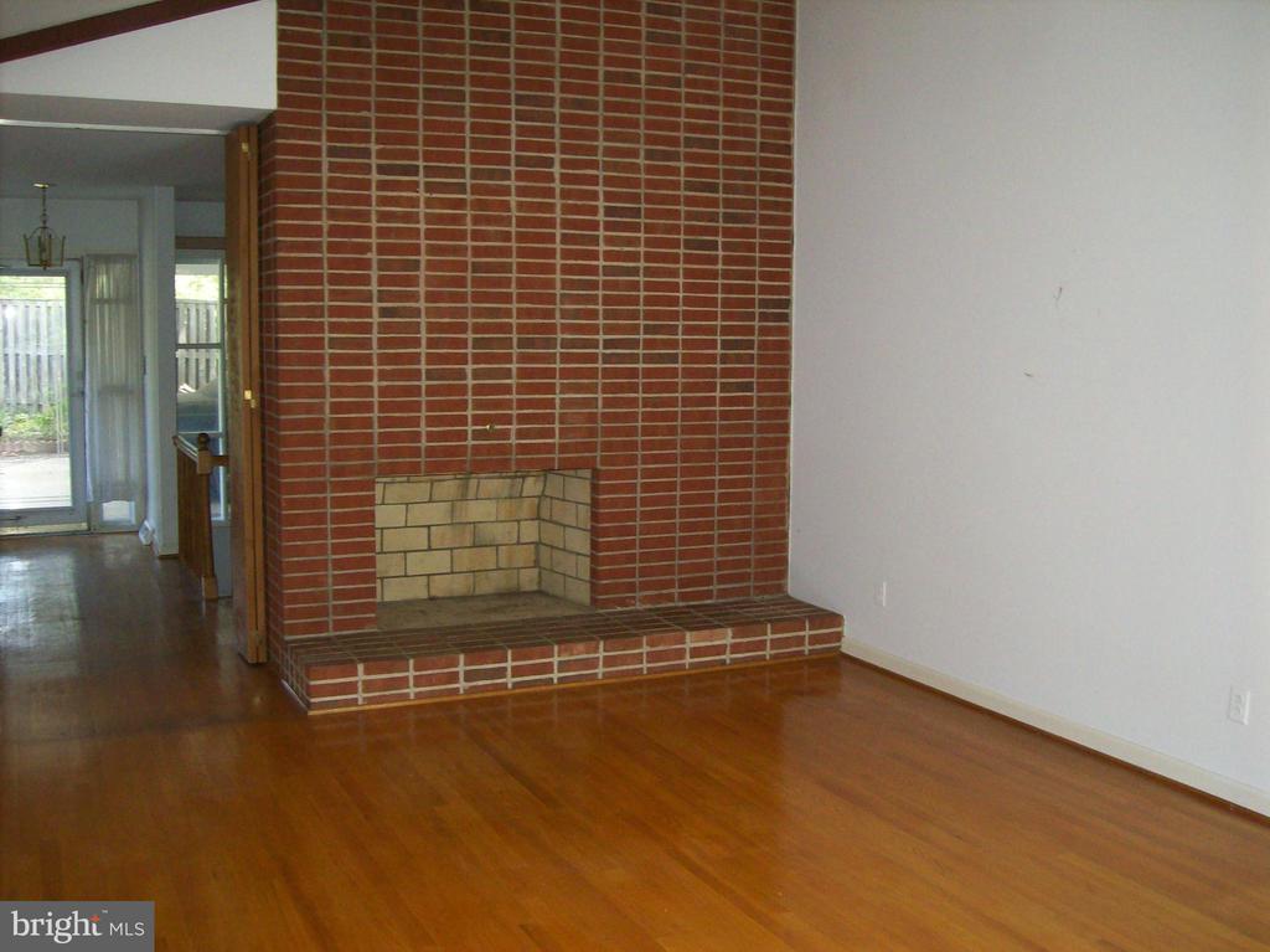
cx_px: 635
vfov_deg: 39.6
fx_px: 1320
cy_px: 476
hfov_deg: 51.4
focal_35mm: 36
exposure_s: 1/64
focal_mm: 6
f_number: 2.7
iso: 200
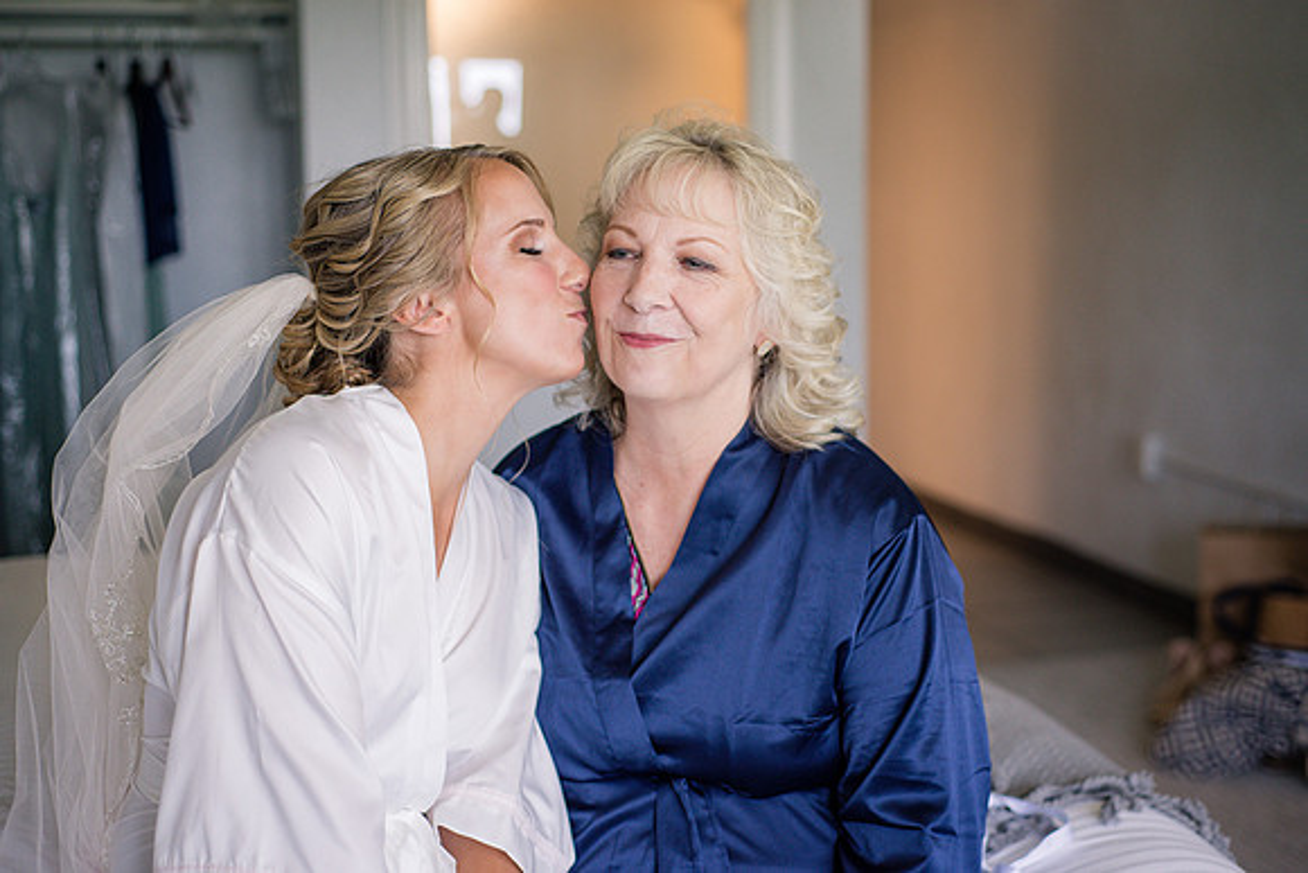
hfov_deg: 39.6
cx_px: 654
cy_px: 436
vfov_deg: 27.0
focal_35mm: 50
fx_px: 1817
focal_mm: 50
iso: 640
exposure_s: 1/200
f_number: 2.5
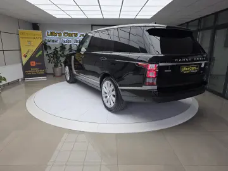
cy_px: 86
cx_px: 114
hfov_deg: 73.9
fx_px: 151
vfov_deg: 58.9
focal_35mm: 23
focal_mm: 6.25
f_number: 1.7
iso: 12
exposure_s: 1/100
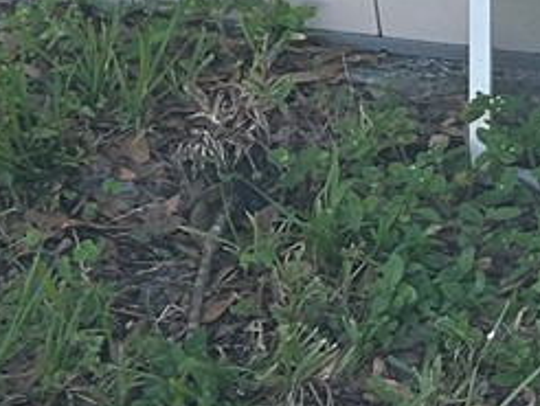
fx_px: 2639
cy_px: -64
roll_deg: +1.1
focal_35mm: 169
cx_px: 904
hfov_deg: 11.1
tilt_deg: -30.1
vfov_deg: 8.7
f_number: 1.5
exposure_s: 1/932
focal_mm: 5.7
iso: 50
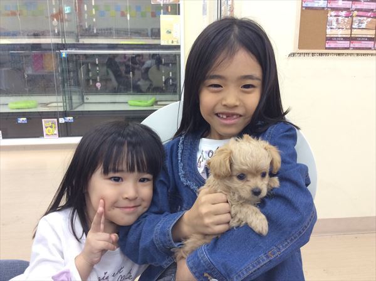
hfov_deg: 56.9
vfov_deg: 44.0
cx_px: 188
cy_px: 140
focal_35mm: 32
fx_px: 347
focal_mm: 3.3
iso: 64
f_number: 2.4
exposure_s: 1/24
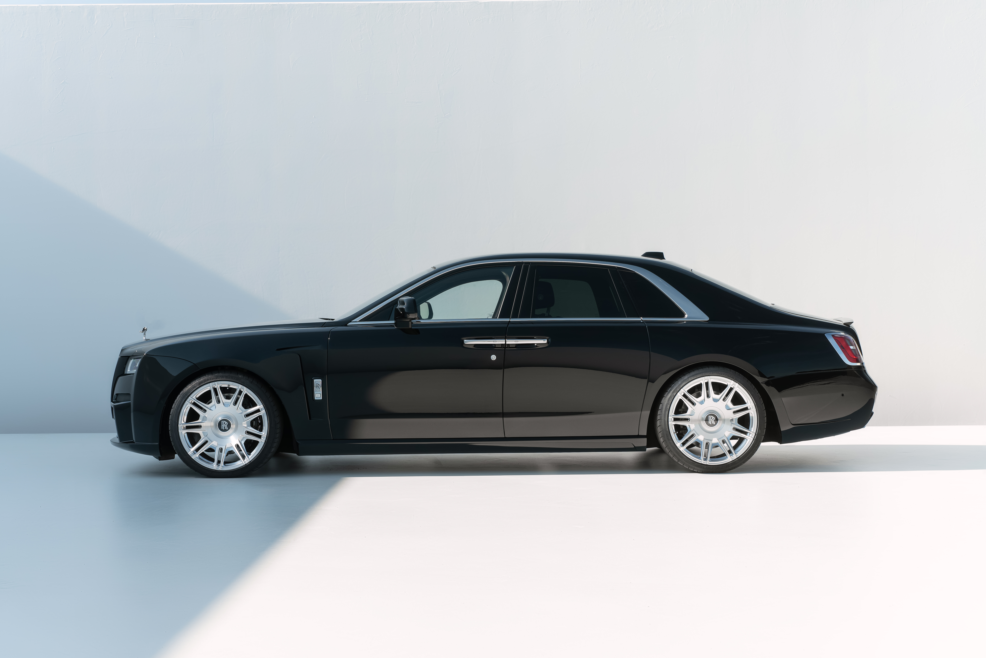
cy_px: 329
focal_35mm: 50
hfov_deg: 39.6
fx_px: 1370
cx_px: 493
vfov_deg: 27.0
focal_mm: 50
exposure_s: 1/125
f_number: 8
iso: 200
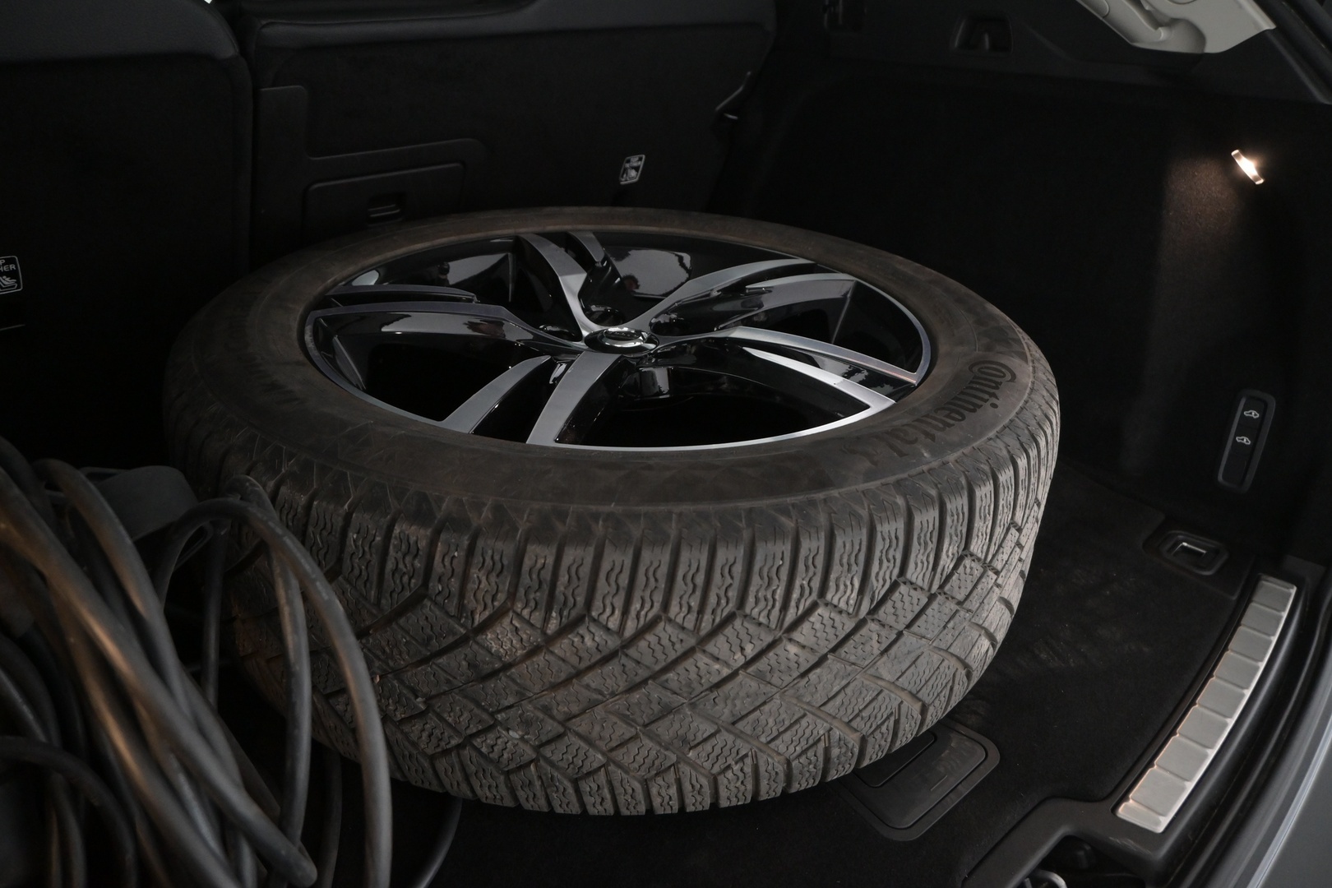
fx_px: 1027
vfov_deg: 46.8
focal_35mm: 28
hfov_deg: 65.9
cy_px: 444
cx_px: 666
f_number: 4.5
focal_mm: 18.5
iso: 2500
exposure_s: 1/80
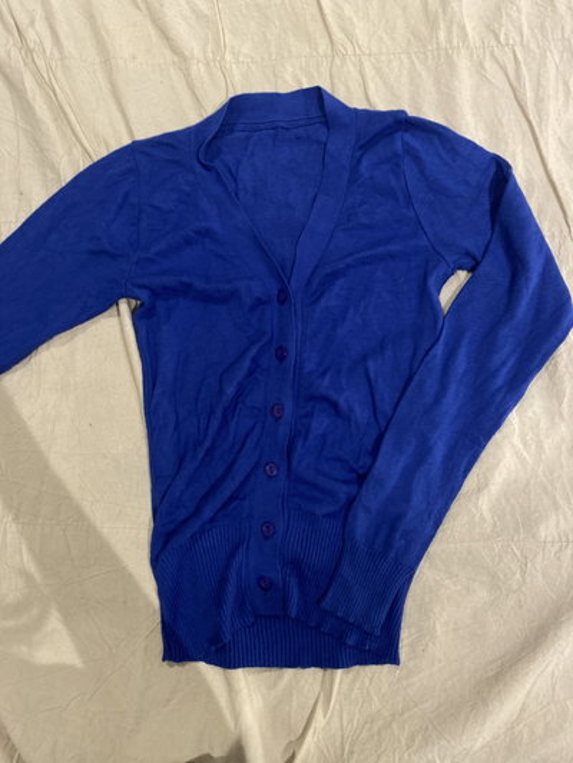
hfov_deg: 53.1
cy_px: 382
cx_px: 286
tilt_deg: -82.9
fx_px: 574
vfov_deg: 67.3
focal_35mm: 26
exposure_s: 1/25
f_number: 1.8
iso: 500
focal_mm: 4.25
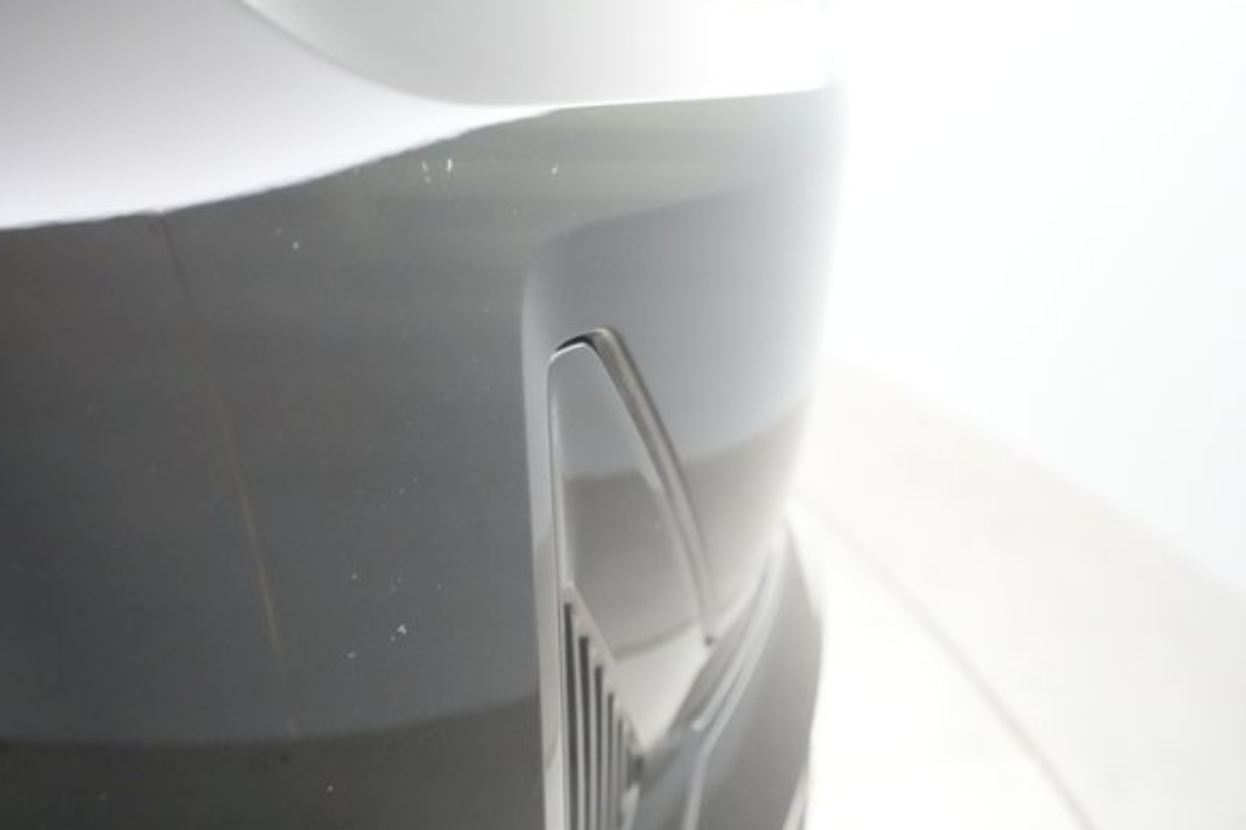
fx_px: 1073
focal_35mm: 31
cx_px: 593
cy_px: 403
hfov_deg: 60.3
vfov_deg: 42.3
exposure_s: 1/80
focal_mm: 28
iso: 16000
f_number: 5.6
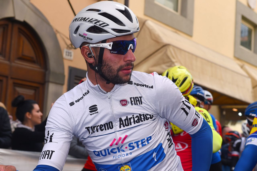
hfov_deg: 28.9
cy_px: 86
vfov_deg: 19.4
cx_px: 128
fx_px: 499
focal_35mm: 70
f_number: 8
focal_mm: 70
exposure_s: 1/800
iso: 500
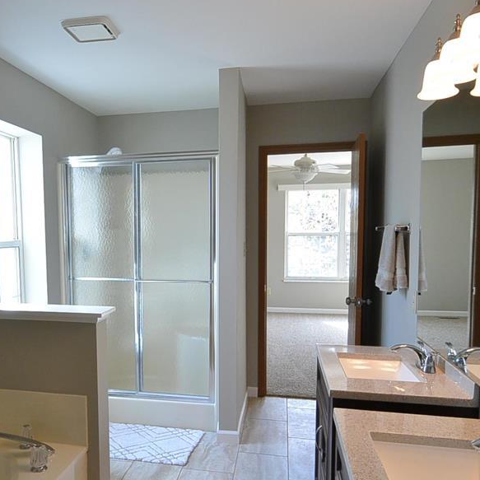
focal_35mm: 30
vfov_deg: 53.9
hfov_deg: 53.0
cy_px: 264
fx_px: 471
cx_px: 162
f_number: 3.8
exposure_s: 1/80
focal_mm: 7.3
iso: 400
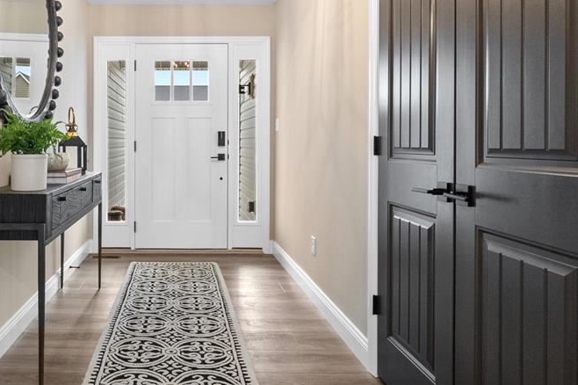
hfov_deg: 63.3
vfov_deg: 46.0
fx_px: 449
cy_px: 146
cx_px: 177
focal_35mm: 28
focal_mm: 9
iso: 400
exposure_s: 1/5
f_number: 8
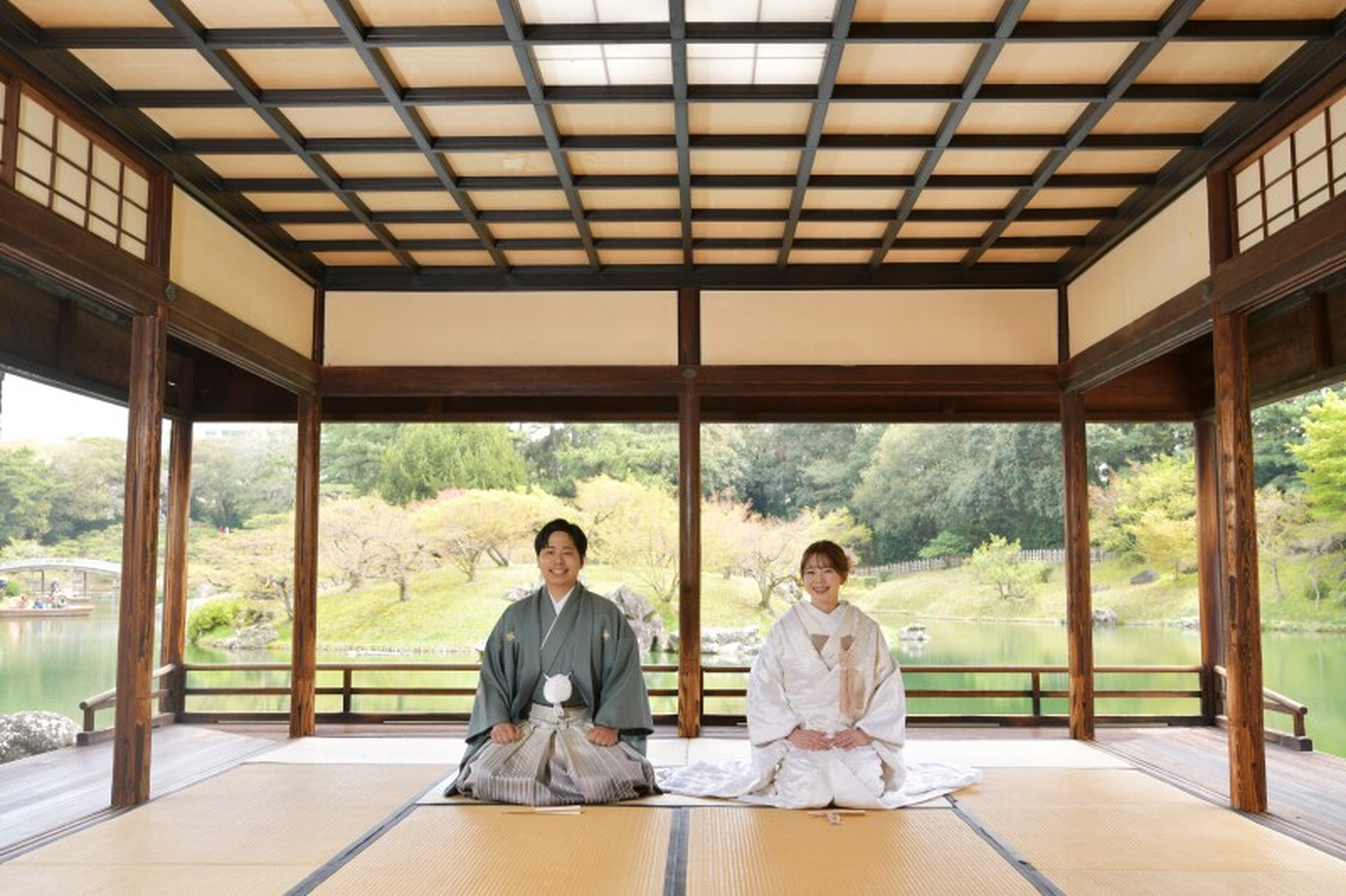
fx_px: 1308
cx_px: 673
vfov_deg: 37.8
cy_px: 448
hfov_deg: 54.4
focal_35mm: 35
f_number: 5
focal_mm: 35
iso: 200
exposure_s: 1/125
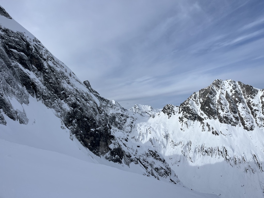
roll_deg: +5.4
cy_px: 99
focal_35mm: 26
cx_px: 132
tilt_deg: +7.6
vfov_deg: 53.1
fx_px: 198
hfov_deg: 67.3
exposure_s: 1/7874
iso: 50
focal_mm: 5.1
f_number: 1.6
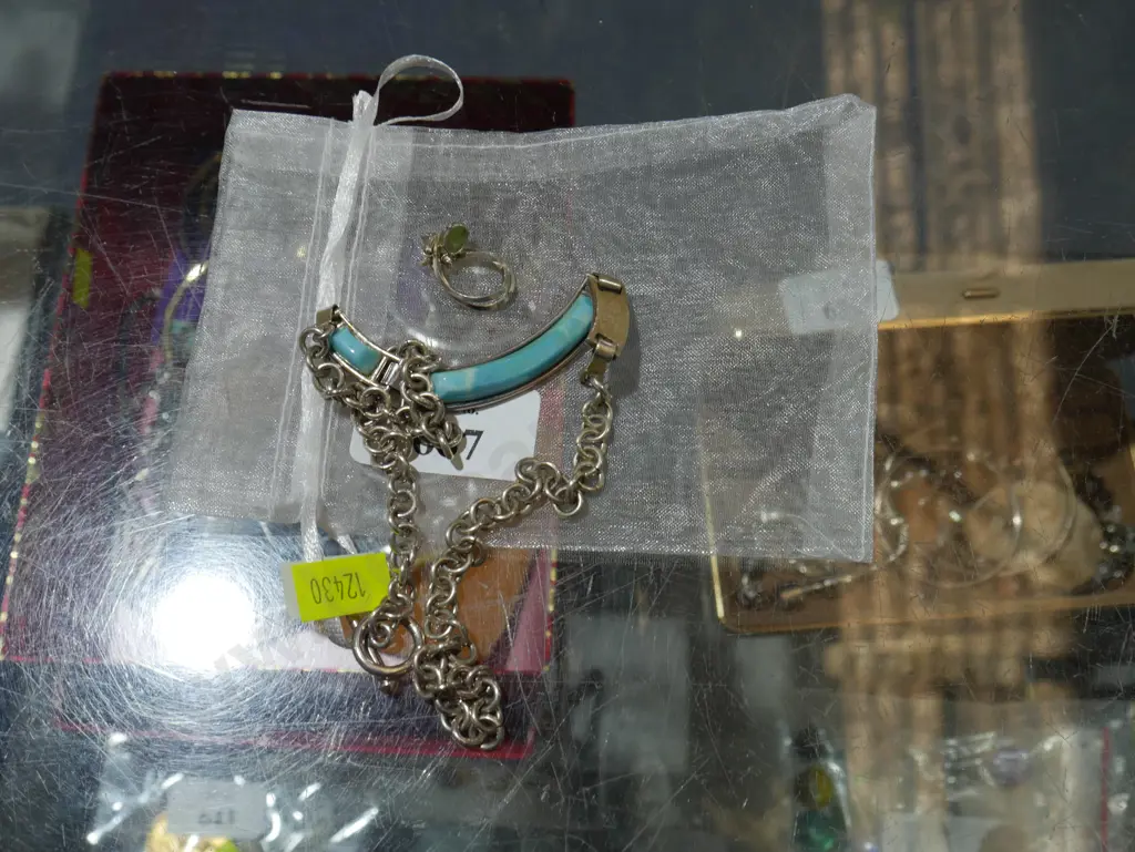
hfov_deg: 46.8
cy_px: 426
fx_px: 1312
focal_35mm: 40
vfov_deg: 36.0
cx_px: 568
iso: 250
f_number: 6.3
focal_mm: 20
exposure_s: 1/60
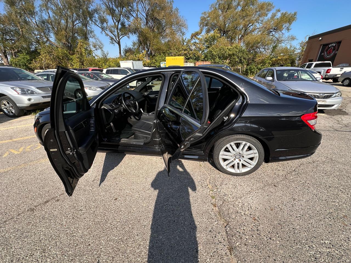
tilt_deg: -24.4
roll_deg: +1.6
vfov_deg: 85.7
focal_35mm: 14
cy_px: 132
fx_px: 142
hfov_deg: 102.1
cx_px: 176
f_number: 2.2
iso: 40
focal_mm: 2.22
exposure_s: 1/754
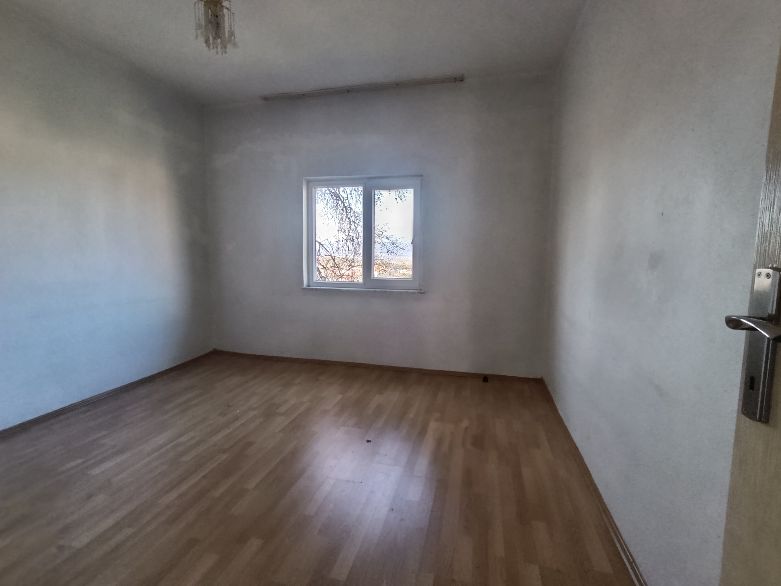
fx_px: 361
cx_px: 390
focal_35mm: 16
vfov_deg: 78.1
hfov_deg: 94.5
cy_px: 293
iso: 300
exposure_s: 1/100
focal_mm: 1.65
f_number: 2.2
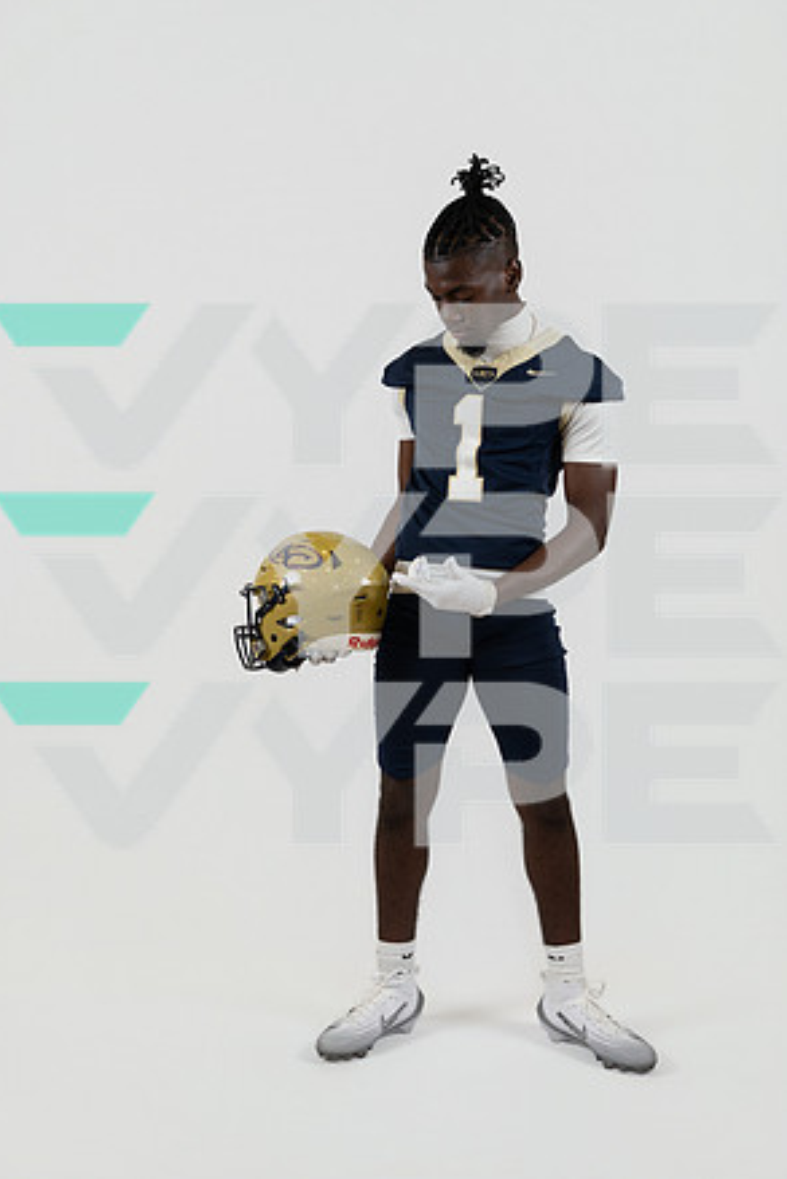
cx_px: 389
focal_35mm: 42
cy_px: 577
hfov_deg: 31.6
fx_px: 1389
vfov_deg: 46.0
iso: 250
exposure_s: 1/125
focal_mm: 41.4
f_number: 3.5
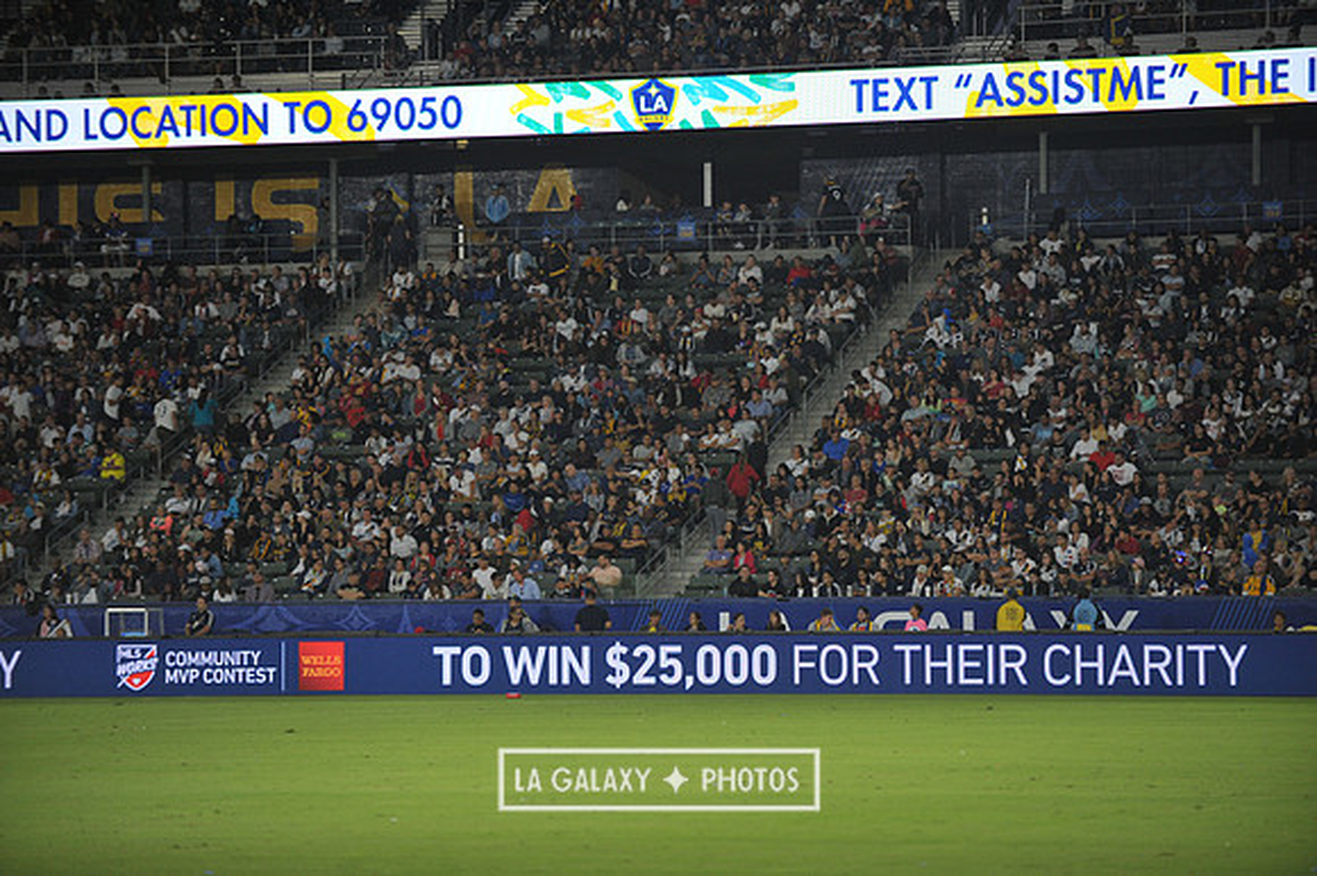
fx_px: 5119
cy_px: 438
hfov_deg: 14.7
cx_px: 658
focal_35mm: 140
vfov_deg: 9.8
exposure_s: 1/1000
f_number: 2.8
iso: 1250
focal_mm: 140
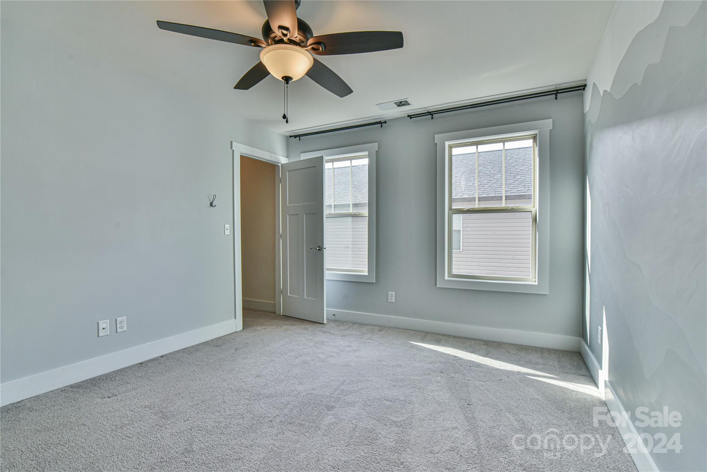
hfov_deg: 96.7
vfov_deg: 73.8
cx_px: 354
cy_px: 236
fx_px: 314
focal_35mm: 16
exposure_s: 1/320
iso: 1600
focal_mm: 16
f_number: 9
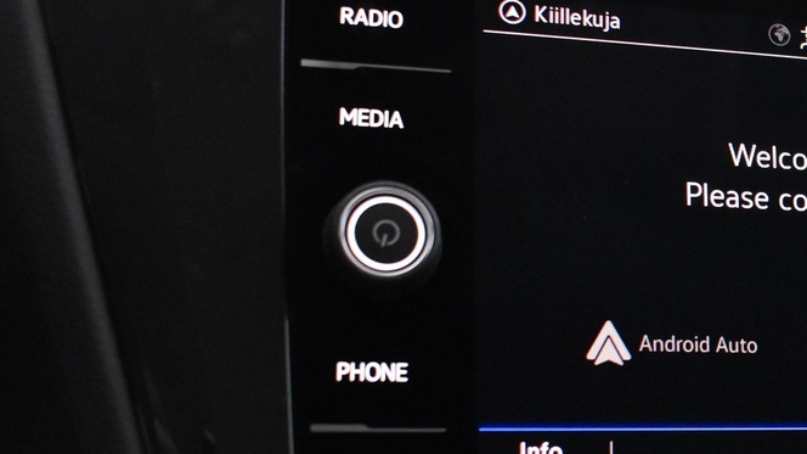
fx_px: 1476
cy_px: 241
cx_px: 838
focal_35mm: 69
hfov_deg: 28.4
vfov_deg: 17.5
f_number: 3.5
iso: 3200
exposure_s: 1/50
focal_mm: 18
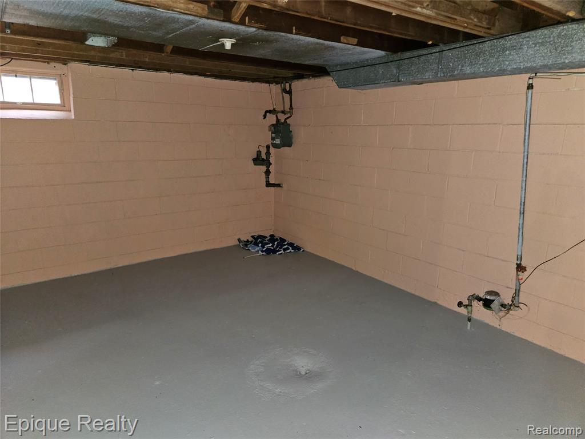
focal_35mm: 23
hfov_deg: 73.9
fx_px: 389
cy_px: 220
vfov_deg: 58.9
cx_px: 292
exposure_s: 1/9.99
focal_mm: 5.4
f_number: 1.8
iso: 250
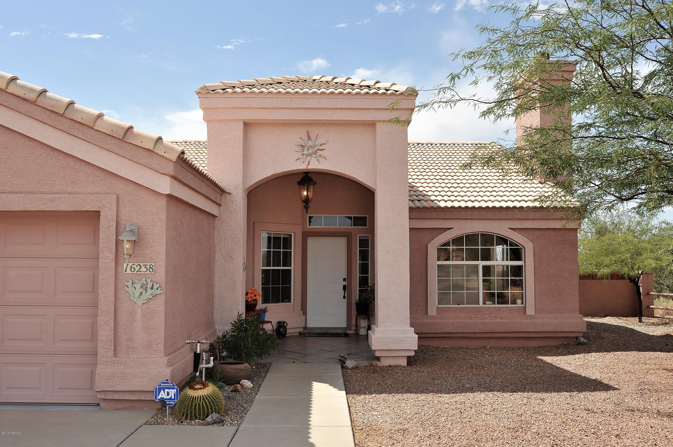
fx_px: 598
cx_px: 336
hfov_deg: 58.8
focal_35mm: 32
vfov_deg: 41.0
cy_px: 224
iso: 320
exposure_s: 1/320
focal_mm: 32
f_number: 14
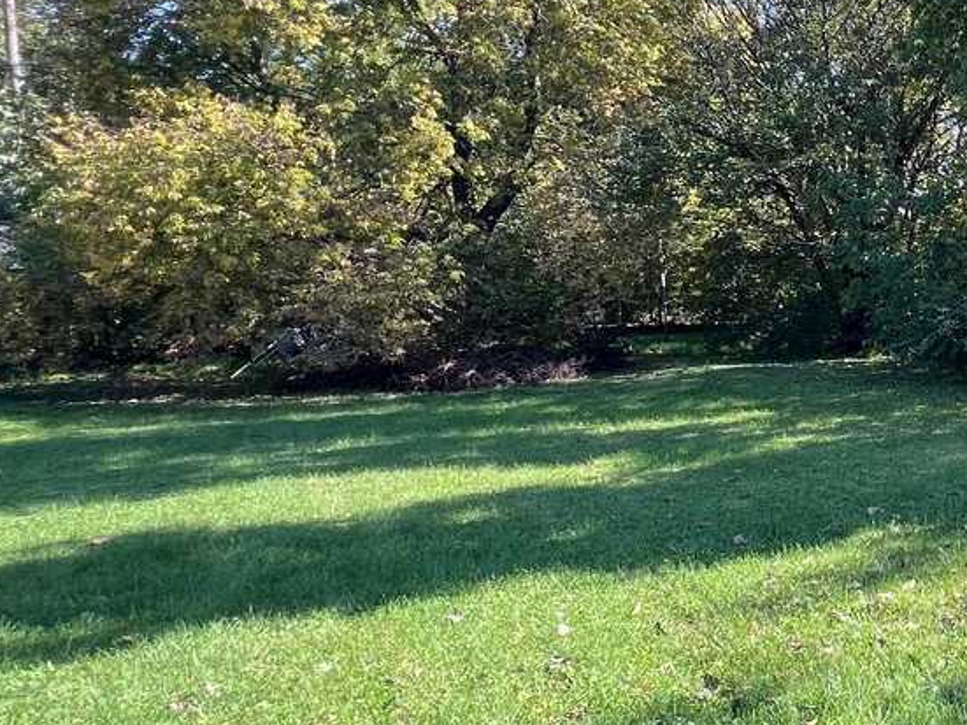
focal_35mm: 34
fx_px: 950
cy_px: 332
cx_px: 1167
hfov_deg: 39.0
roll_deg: +1.1
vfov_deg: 41.7
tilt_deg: -2.7
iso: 32
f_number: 1.8
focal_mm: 1.57
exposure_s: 1/171
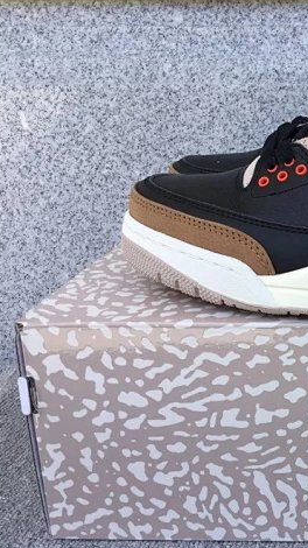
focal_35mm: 46
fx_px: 669
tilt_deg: -15.1
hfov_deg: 23.7
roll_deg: +0.6
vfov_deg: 44.6
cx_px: 368
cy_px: 272
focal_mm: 3.3
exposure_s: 1/317
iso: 25
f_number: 2.4
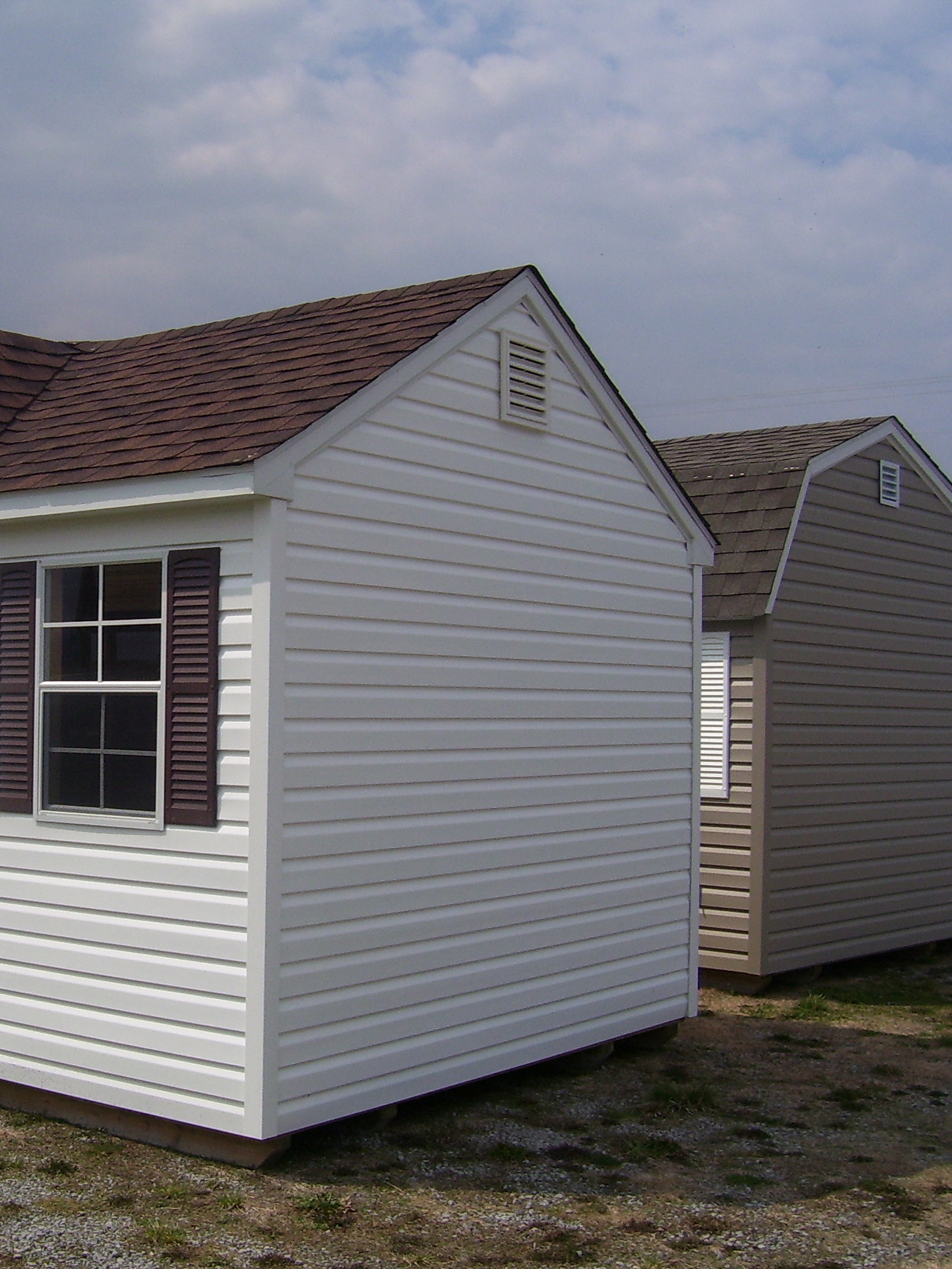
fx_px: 1687
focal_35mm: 46
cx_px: 113
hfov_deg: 30.3
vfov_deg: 41.2
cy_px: 634
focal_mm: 5.6
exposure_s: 1/1500
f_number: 4.8
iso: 80
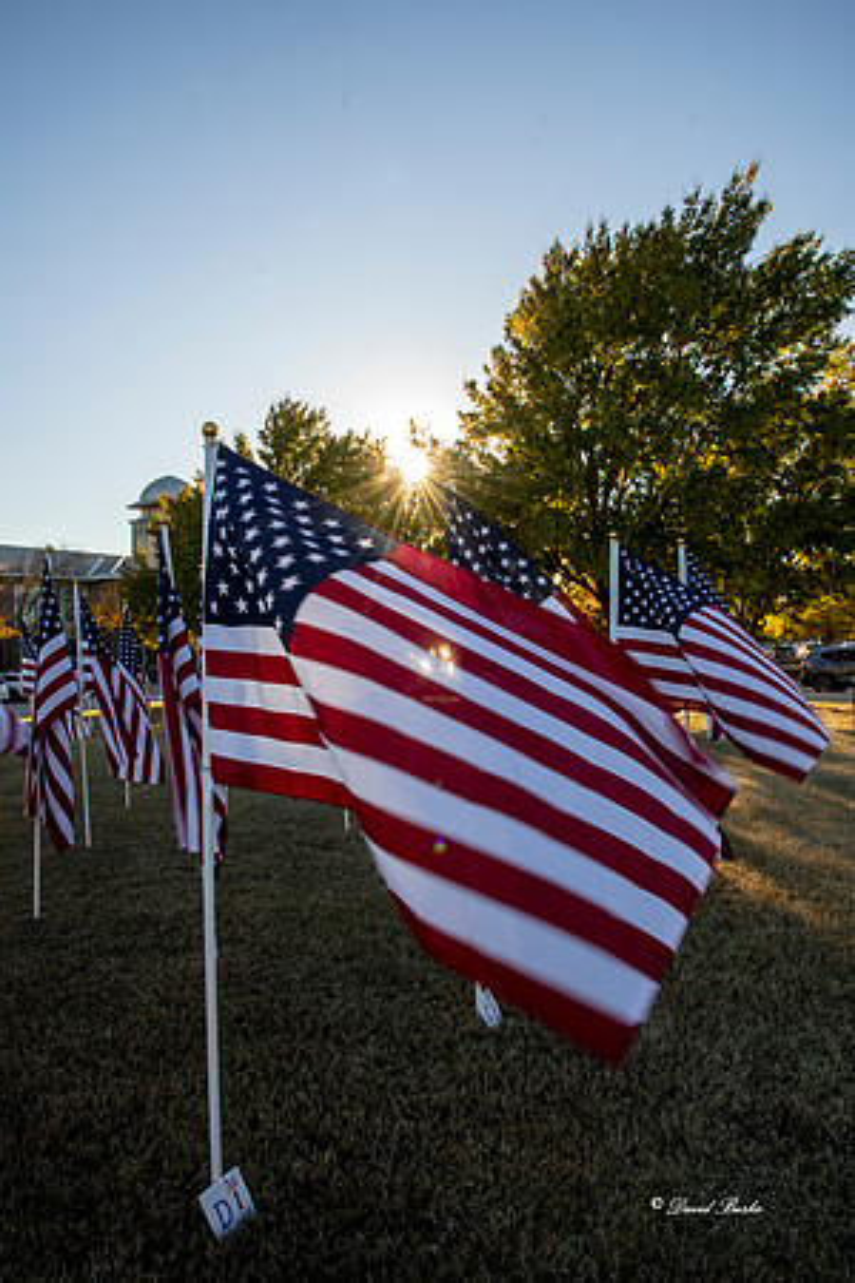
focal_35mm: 24
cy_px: 642
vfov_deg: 73.7
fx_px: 855
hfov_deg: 53.1
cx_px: 428
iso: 100
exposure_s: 1/30
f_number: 16
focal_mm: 16
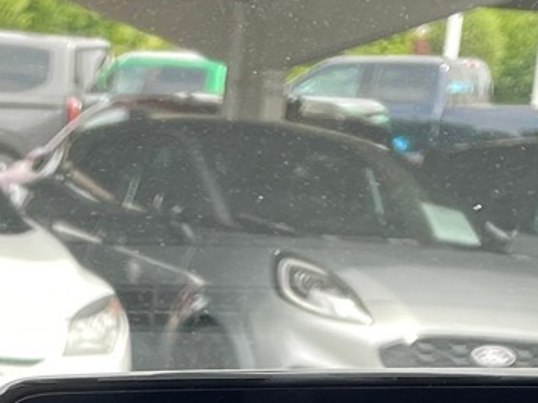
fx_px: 2316
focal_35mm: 149
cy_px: 815
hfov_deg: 13.0
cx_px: -79
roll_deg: -2.5
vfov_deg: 9.3
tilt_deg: -16.9
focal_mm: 4.2
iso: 32
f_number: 1.6
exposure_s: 1/191
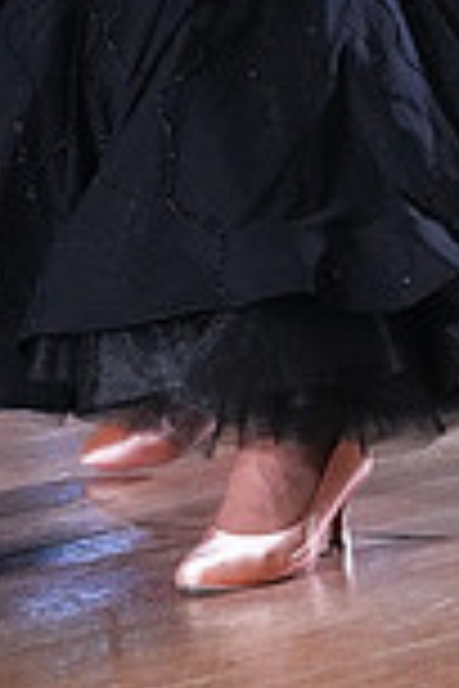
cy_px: -450
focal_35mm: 698
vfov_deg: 2.9
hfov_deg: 2.0
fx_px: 13348
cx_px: 20
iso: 10000
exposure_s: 1/400
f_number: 5.6
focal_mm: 184
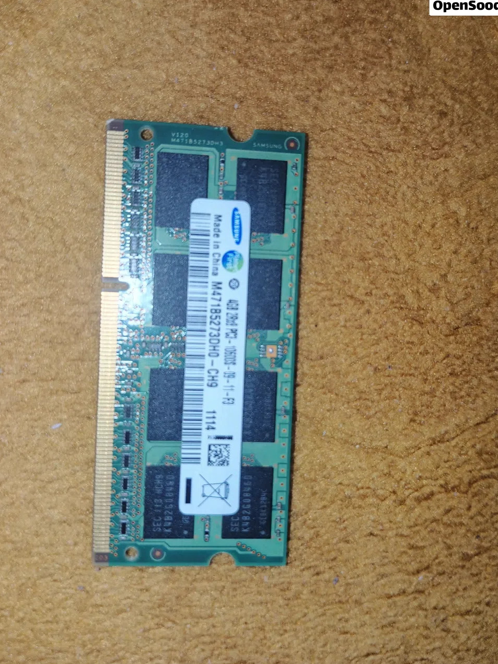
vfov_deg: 61.7
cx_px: 250
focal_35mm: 29
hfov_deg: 48.2
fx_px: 556
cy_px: 322
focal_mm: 4.11
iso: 234
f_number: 1.6
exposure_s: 1/100
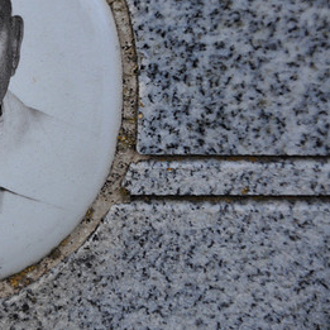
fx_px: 3203
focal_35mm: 297
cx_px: -34
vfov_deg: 5.9
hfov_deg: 5.9
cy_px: 93
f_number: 5.6
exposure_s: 1/80
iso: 400
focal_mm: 105
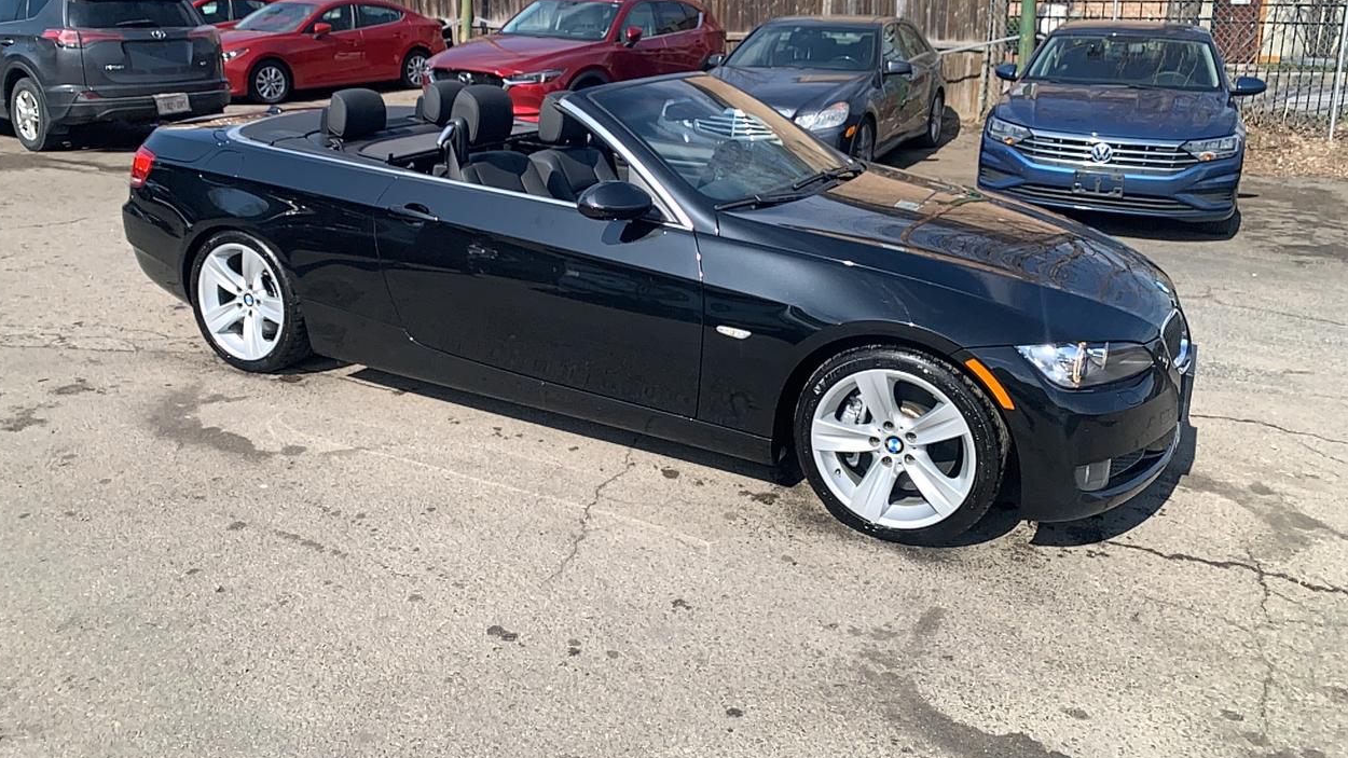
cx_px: 659
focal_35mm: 29
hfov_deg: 66.1
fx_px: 1037
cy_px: 254
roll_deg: +0.0
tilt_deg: -14.4
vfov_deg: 39.7
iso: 25
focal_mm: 4.25
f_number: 1.8
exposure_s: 1/2075
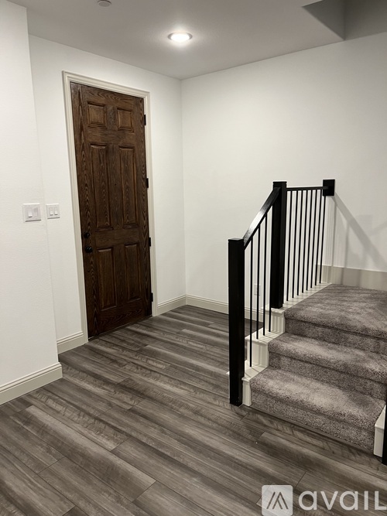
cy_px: 258
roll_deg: +2.7
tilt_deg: -11.5
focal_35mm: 26
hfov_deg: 53.0
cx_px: 194
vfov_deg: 67.3
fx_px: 388
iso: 125
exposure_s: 1/60
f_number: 1.5
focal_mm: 5.7
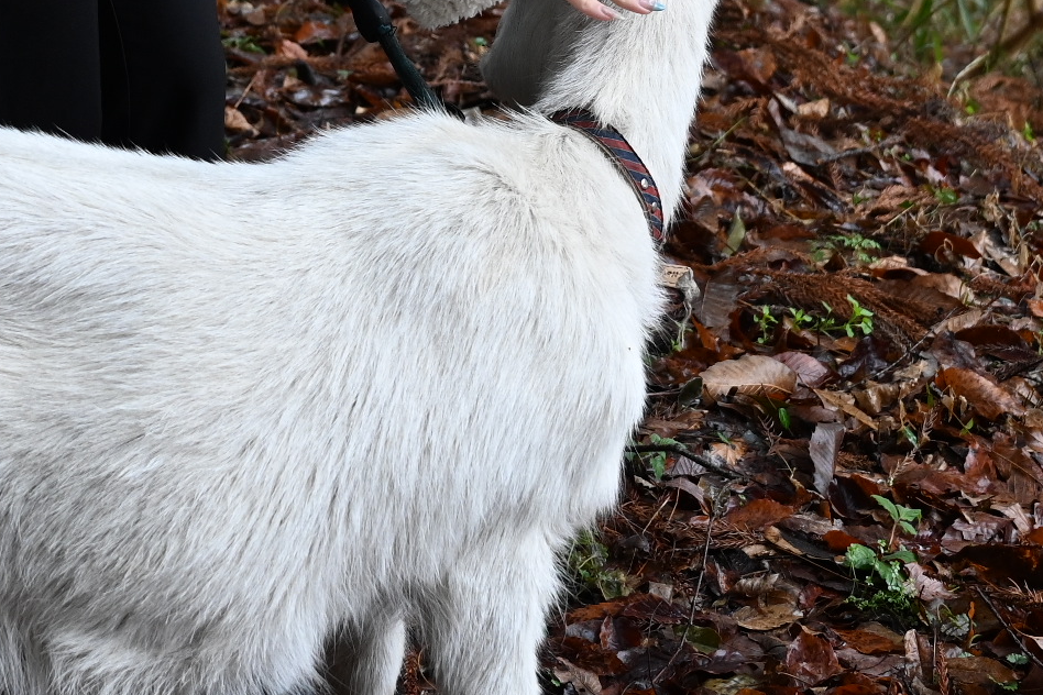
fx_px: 3911
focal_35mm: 135
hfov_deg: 15.2
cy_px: -57
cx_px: 406
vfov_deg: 10.1
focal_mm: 31
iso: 400
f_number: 4
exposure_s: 1/250
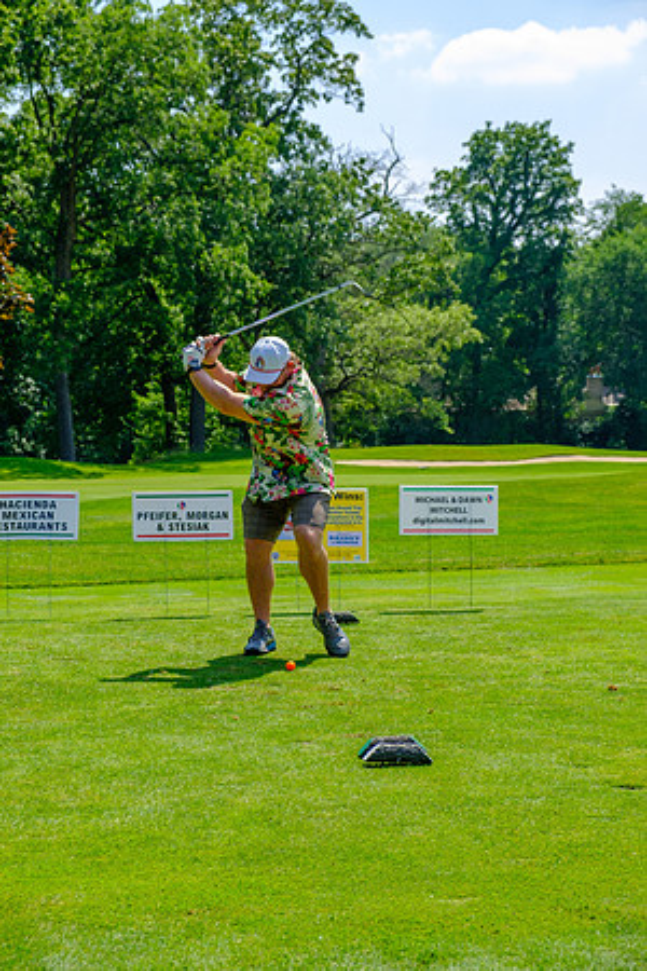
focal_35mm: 73
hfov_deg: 18.7
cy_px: 486
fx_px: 1968
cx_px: 324
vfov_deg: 27.7
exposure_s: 1/320
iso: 200
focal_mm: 48.4
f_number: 5.6
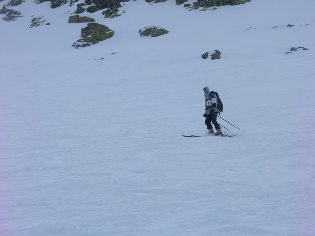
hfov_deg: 16.4
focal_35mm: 120
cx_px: 158
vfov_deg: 12.3
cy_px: 118
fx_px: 1092
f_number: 5.9
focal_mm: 29.5
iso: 50
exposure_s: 1/427
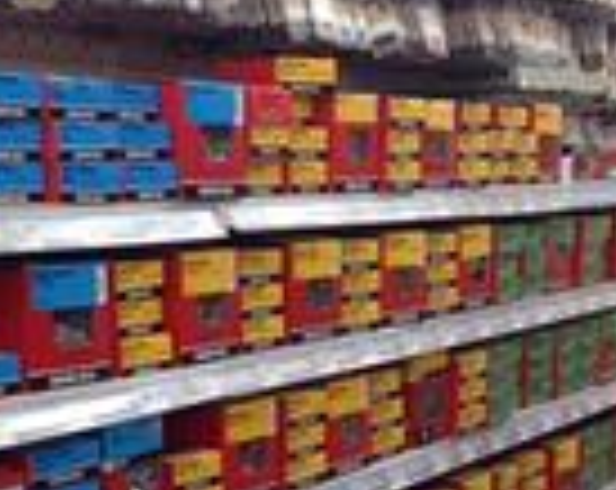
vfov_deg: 13.6
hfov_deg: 17.5
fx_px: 2001
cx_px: 205
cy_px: 593
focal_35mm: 110
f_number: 2.4
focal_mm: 4.12
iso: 50
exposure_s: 1/24
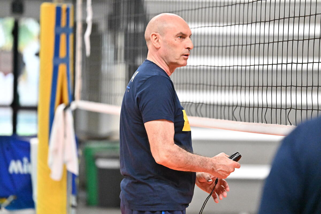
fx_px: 2586
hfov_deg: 7.1
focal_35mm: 290
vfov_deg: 4.7
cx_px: 160
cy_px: 107
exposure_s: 1/1000
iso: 16000
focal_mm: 290
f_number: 5.3
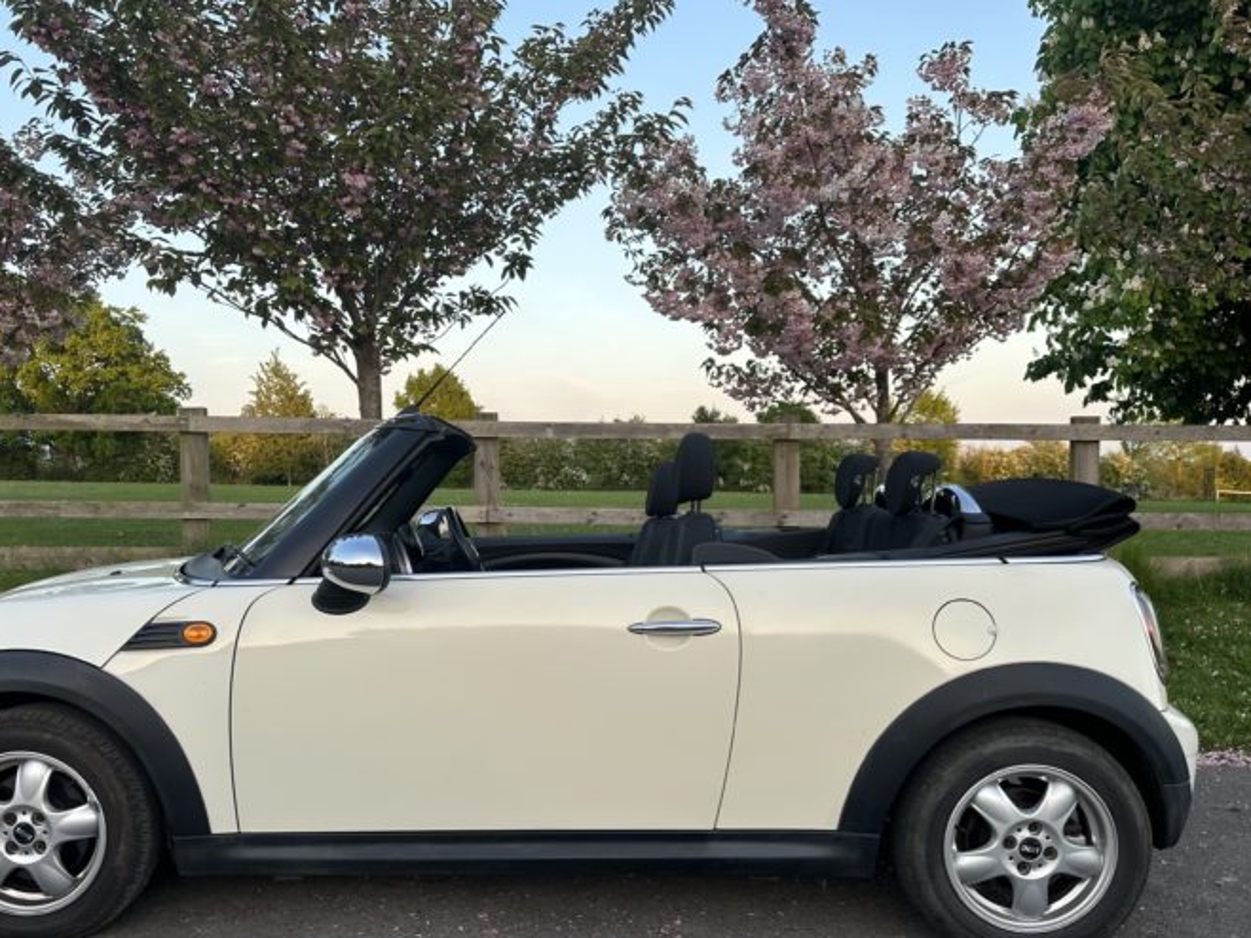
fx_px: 1048
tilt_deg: -3.6
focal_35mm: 29
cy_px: 535
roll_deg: +0.0
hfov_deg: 61.4
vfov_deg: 48.1
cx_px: 537
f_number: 1.78
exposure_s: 1/369
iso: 80
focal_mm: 6.86
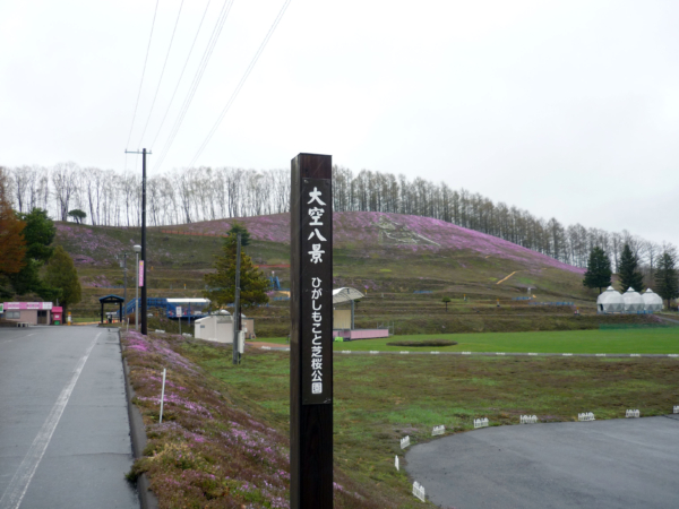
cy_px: 254
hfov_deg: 55.4
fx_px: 647
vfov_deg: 42.9
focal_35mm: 33
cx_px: 340
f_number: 2.8
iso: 100
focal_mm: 5.5
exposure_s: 1/200
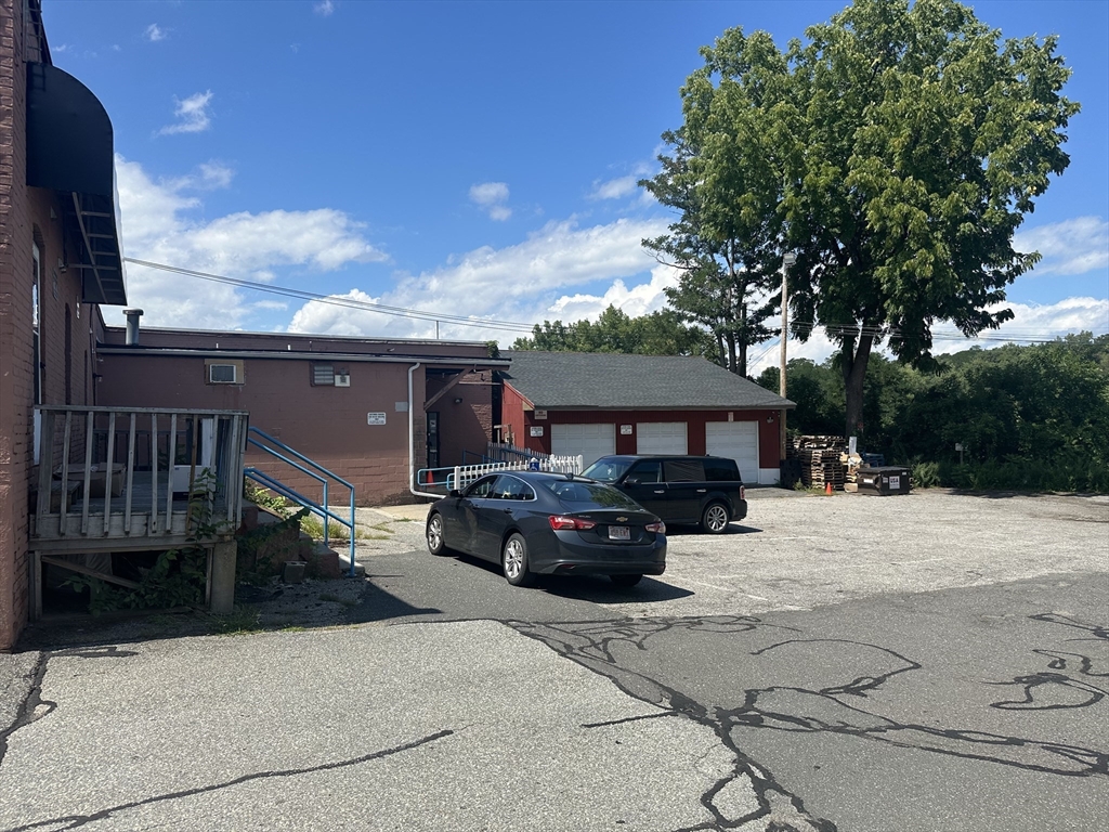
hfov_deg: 71.6
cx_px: 554
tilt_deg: +2.8
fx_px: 769
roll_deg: +0.2
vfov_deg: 56.8
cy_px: 416
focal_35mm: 24
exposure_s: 1/5000
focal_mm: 6.86
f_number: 1.78
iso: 80
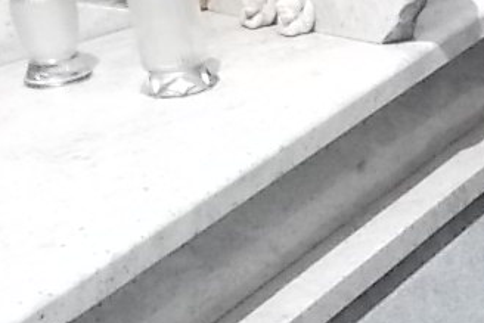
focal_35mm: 132
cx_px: 766
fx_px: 1775
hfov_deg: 14.3
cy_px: 283
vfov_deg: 10.4
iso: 400
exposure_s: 1/800
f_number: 8
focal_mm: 4.6
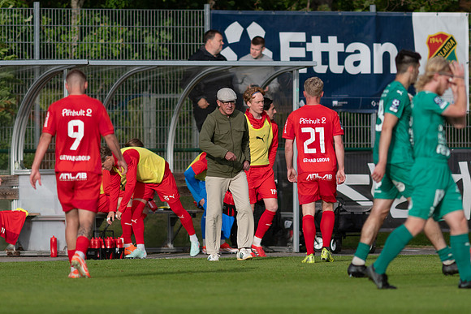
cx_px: 236
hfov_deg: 3.4
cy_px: 157
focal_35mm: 600
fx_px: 7851
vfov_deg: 2.3
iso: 110
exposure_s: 1/1600
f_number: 3.2
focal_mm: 300
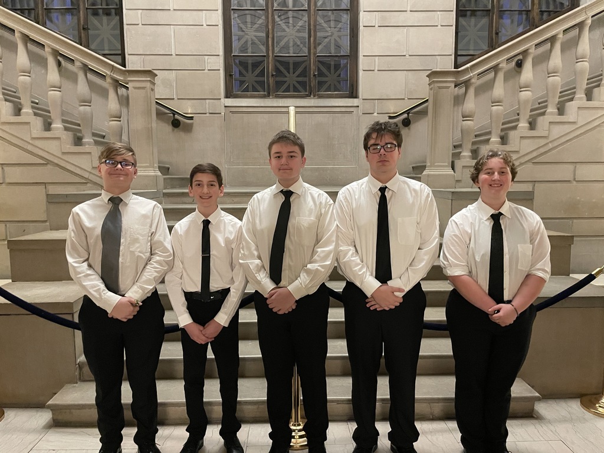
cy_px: 226
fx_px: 454
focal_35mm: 26
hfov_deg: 67.3
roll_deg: +0.6
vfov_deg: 53.1
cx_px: 302
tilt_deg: -6.2
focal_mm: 4.2
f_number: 1.6
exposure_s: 1/30
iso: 1000
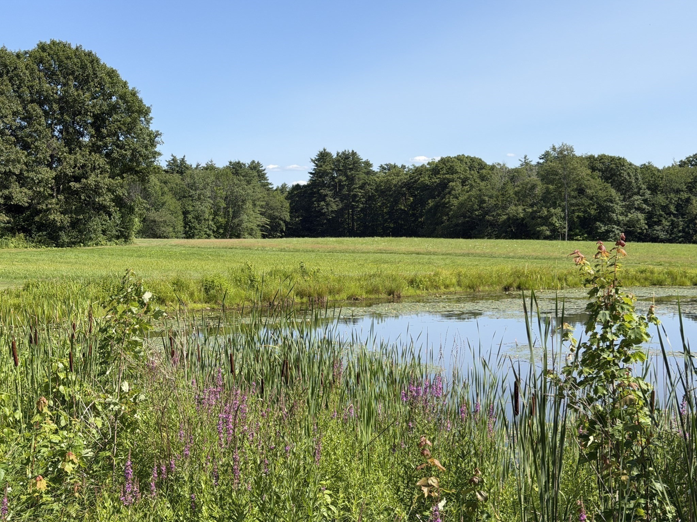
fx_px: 966
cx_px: 348
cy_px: 261
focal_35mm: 48
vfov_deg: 30.3
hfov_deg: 39.7
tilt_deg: -2.0
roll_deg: -0.2
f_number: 1.78
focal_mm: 6.76
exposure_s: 1/3891
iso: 64
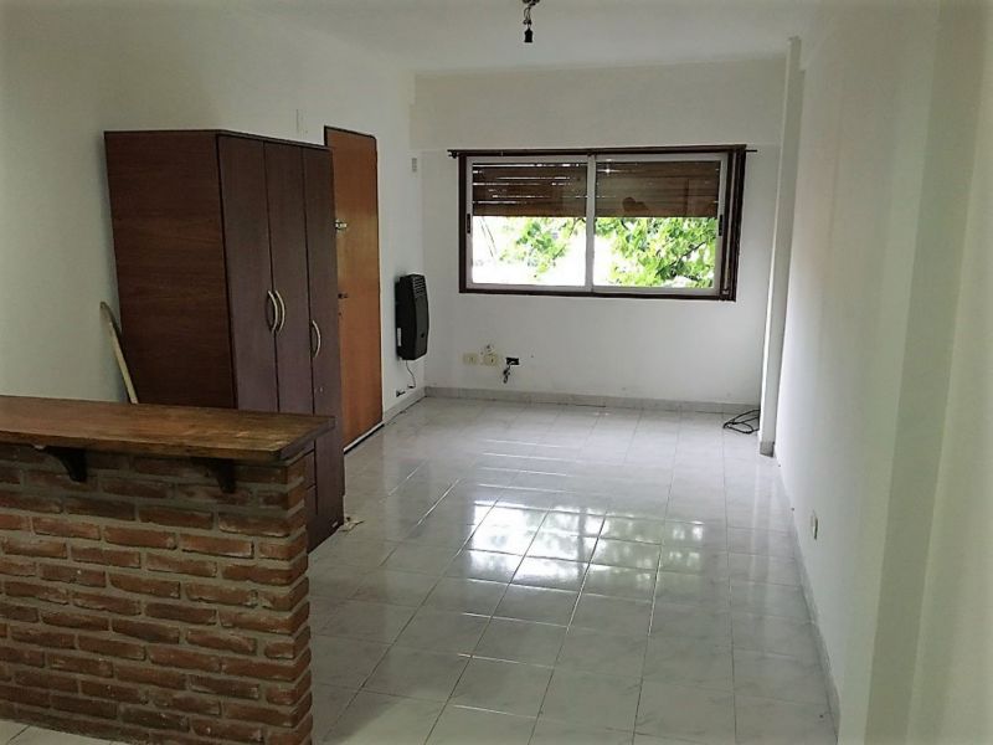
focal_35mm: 29
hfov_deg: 61.7
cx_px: 496
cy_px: 372
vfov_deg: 48.2
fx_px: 832
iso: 200
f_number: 2.2
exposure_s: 1/33
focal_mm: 4.15
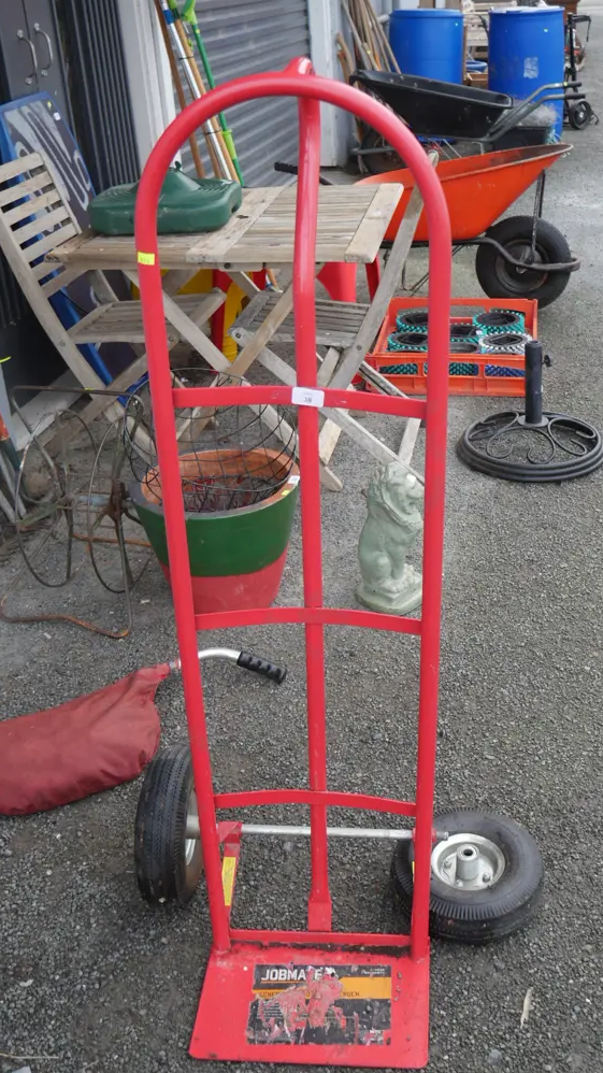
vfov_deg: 52.8
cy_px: 524
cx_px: 390
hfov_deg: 31.0
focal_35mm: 38
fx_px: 1081
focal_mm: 17
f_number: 4
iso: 200
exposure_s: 1/80
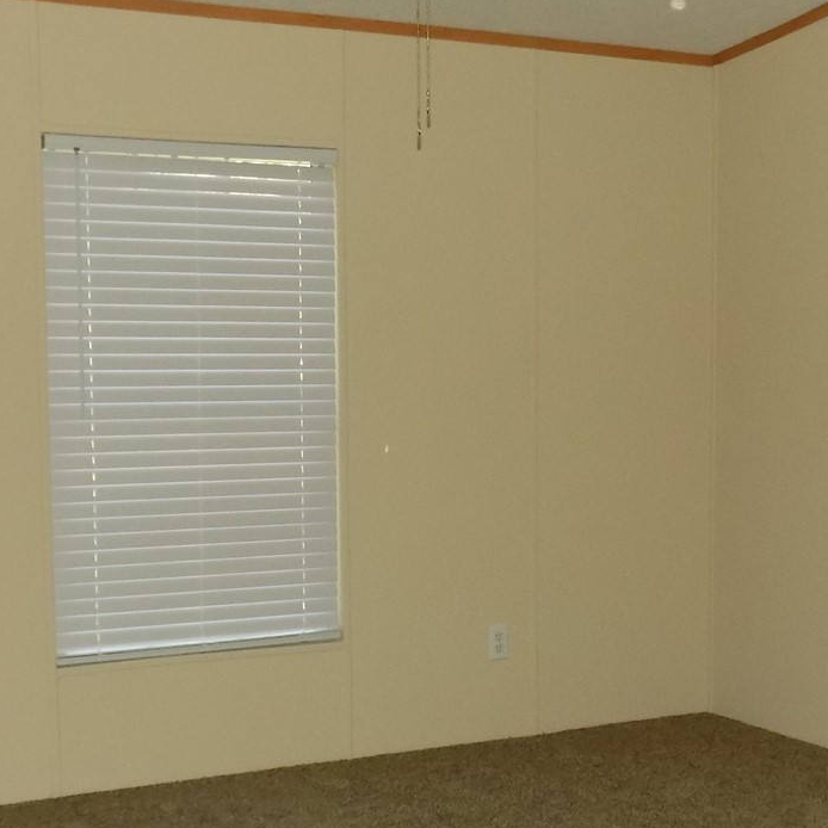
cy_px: 530
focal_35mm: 60
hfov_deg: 28.5
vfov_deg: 28.5
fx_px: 1624
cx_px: 494
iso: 220
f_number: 3.1
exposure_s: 1/30
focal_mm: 4
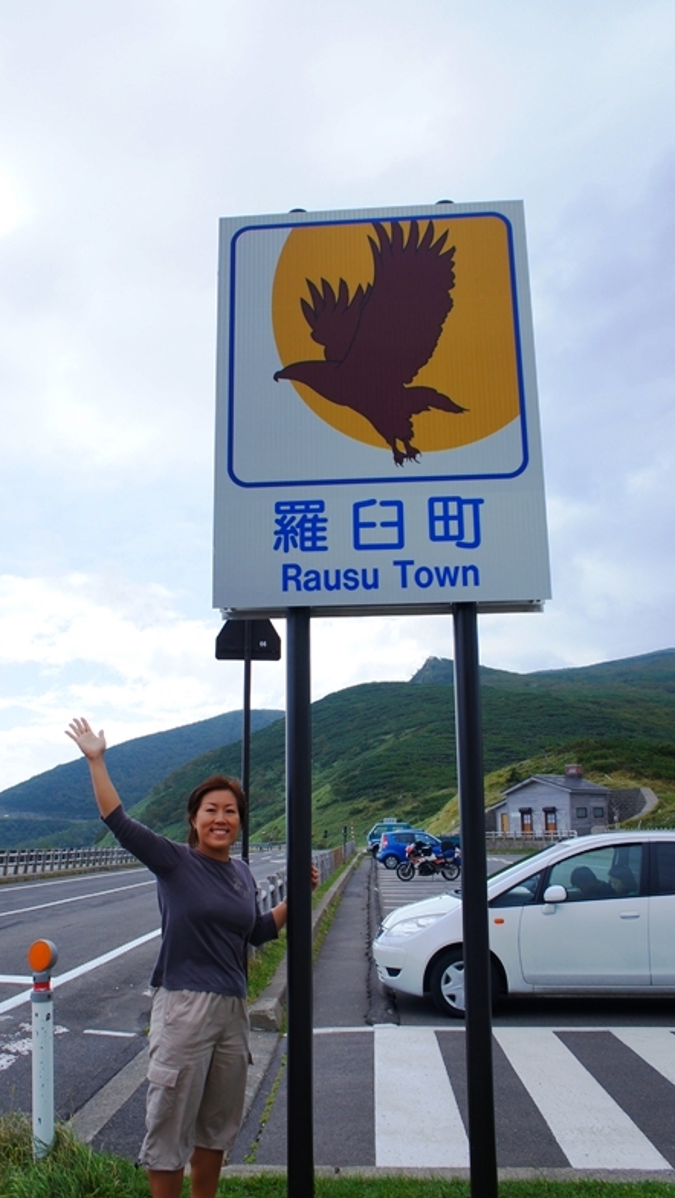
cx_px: 293
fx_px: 1017
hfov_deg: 36.6
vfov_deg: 61.0
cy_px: 589
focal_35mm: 32
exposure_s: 1/500
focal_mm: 20
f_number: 6.3
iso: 200
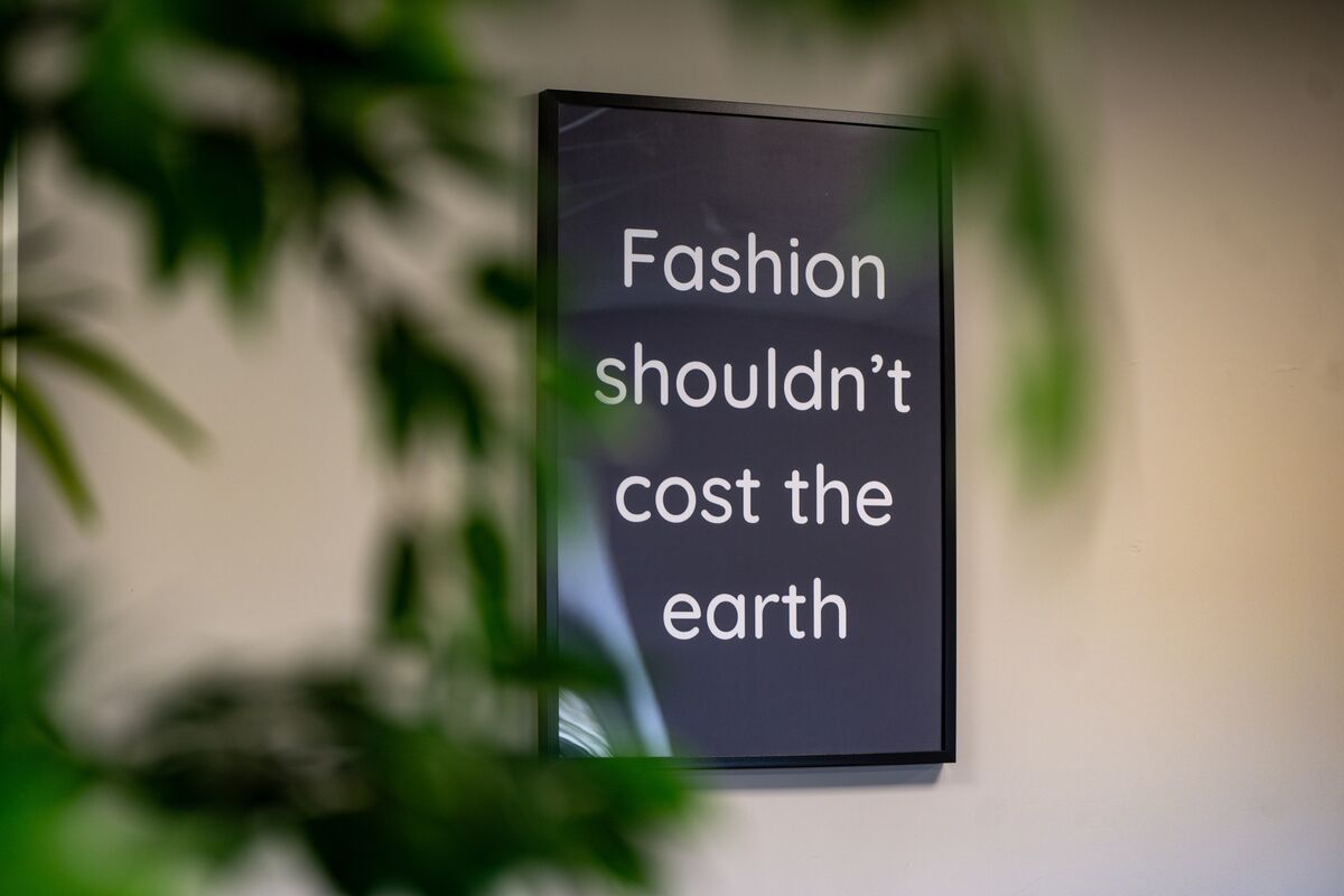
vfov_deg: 15.4
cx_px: 672
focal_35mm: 89
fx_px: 3322
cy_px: 448
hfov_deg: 22.9
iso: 250
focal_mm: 89
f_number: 2.8
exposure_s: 1/80
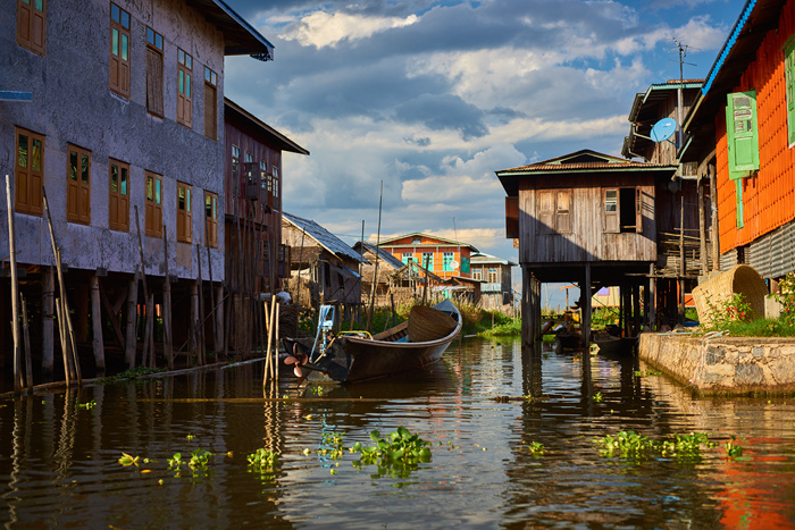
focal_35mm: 50
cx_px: 398
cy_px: 265
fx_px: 1104
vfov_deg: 27.0
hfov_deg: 39.6
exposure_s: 1/500
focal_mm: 50
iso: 200
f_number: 4
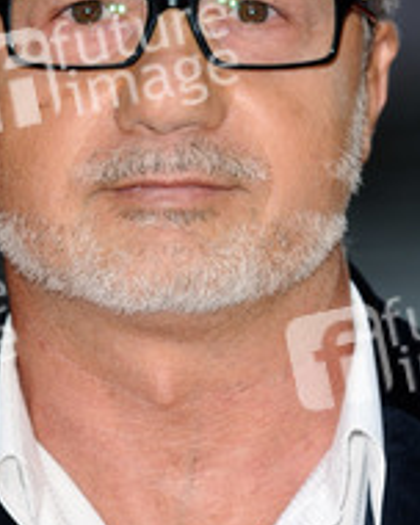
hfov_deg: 3.2
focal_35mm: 490
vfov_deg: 3.9
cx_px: 178
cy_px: 207
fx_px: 7613
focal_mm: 165
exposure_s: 1/200
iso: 320
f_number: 4.5
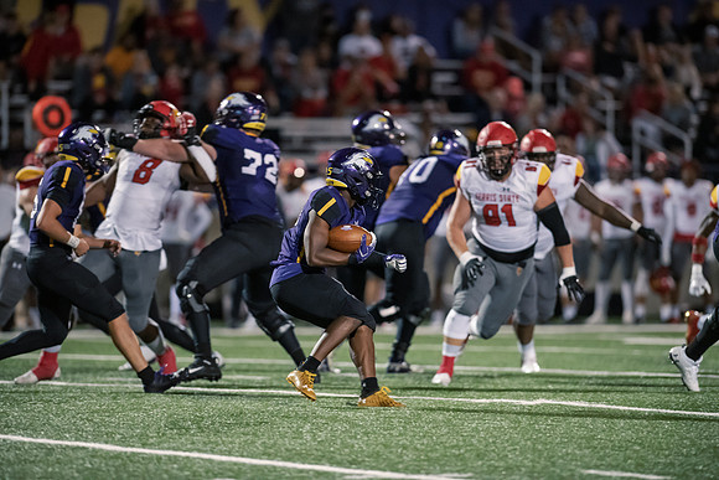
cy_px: 240
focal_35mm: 300
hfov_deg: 6.9
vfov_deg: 4.6
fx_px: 5993
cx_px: 360
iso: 6400
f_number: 2.8
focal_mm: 300
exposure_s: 1/640
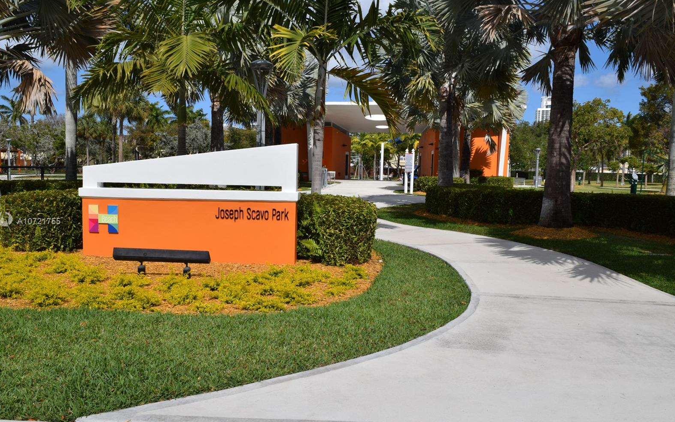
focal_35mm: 28
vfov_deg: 44.5
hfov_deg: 66.5
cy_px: 222
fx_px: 515
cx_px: 336
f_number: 11
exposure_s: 1/500
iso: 200
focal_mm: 18
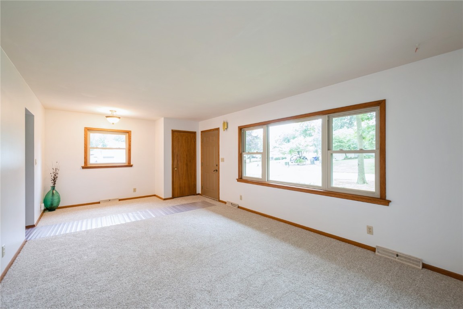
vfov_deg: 77.4
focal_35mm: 15
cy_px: 154
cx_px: 232
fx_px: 193
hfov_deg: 100.4
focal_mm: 15
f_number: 8
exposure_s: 1/1.67
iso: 200
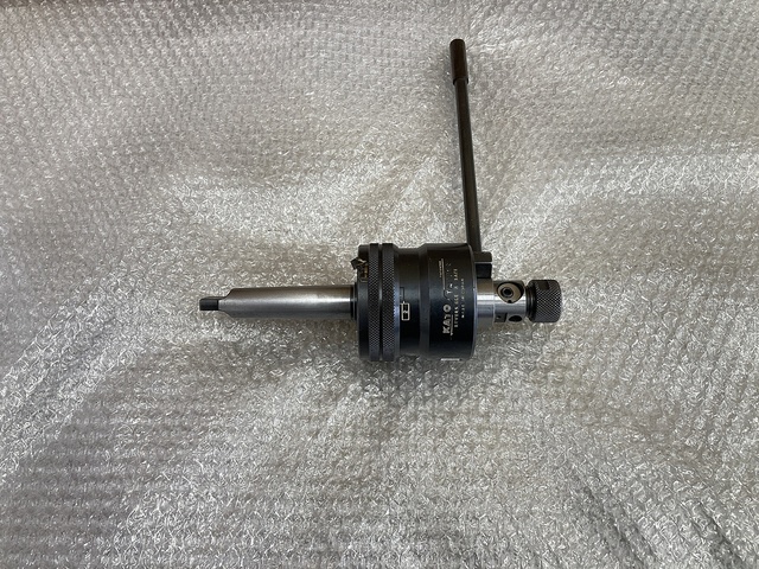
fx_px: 614
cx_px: 380
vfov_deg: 49.7
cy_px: 284
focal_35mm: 28
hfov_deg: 63.4
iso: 125
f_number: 1.8
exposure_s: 1/60
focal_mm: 3.99
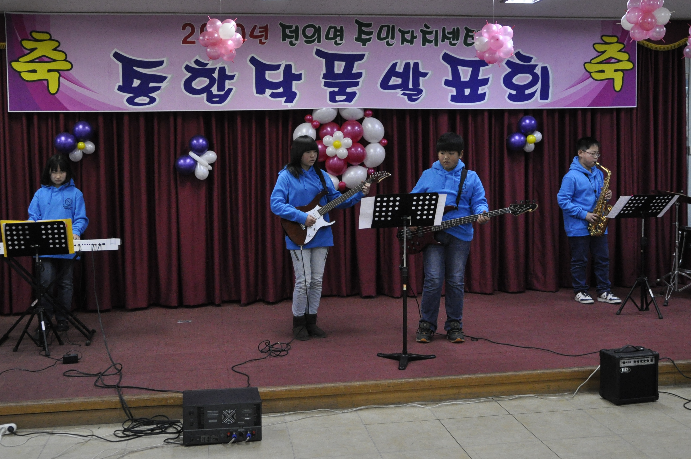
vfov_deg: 33.3
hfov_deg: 48.5
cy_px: 202
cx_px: 337
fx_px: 767
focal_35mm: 40
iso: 1600
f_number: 2.8
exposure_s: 1/320
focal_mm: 20
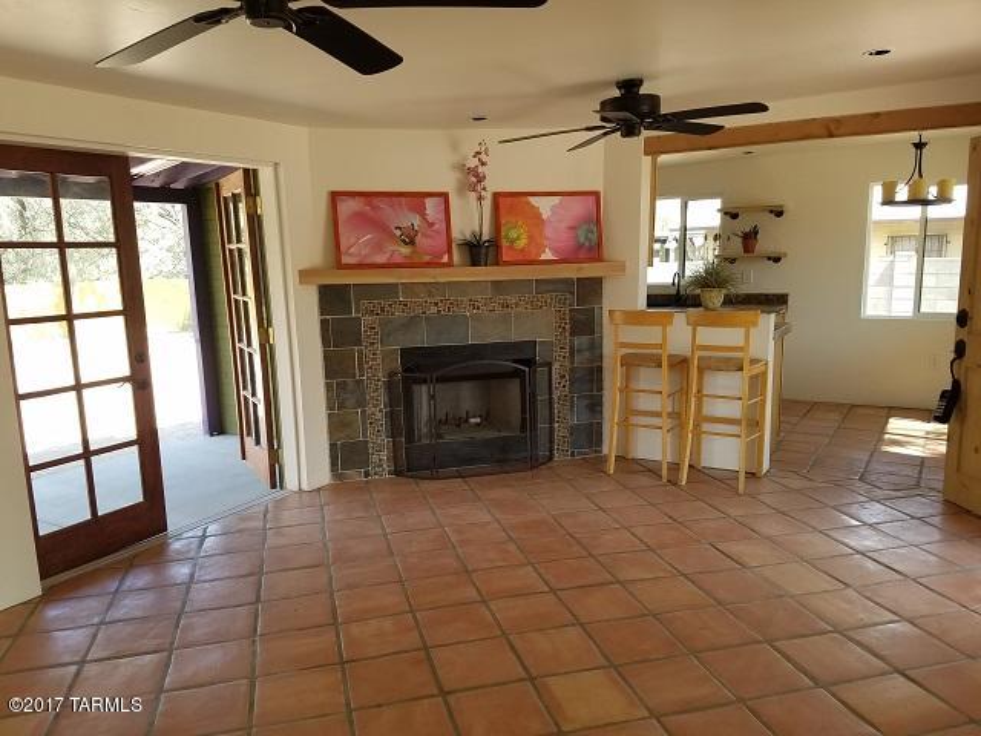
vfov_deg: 53.1
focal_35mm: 26
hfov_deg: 67.3
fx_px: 737
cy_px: 368
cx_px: 490
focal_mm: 4.2
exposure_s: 1/149
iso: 50
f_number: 1.7
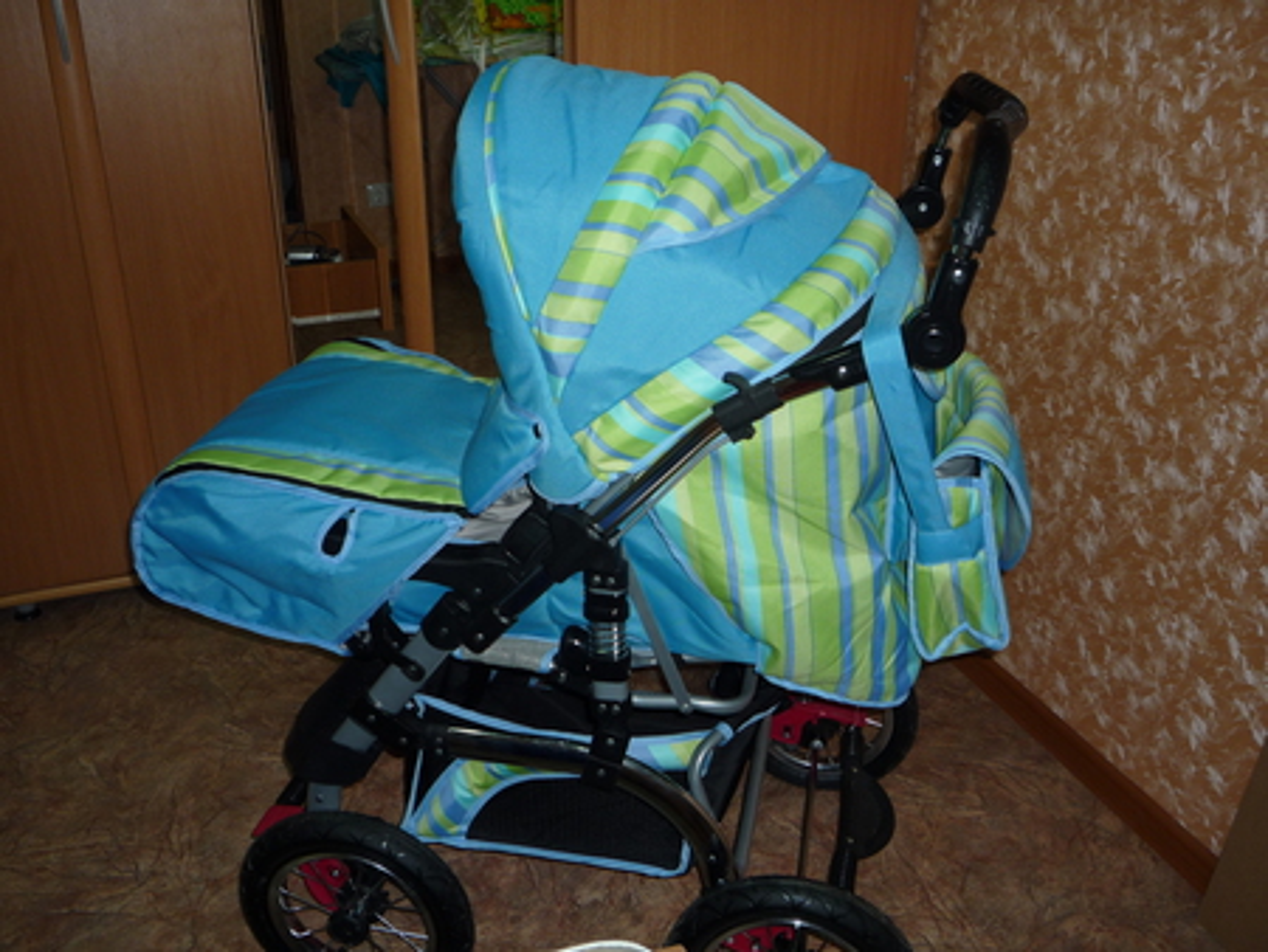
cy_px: 476
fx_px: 1209
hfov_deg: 55.3
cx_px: 634
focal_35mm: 33
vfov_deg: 43.0
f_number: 3.5
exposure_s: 1/30
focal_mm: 5.8
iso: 100
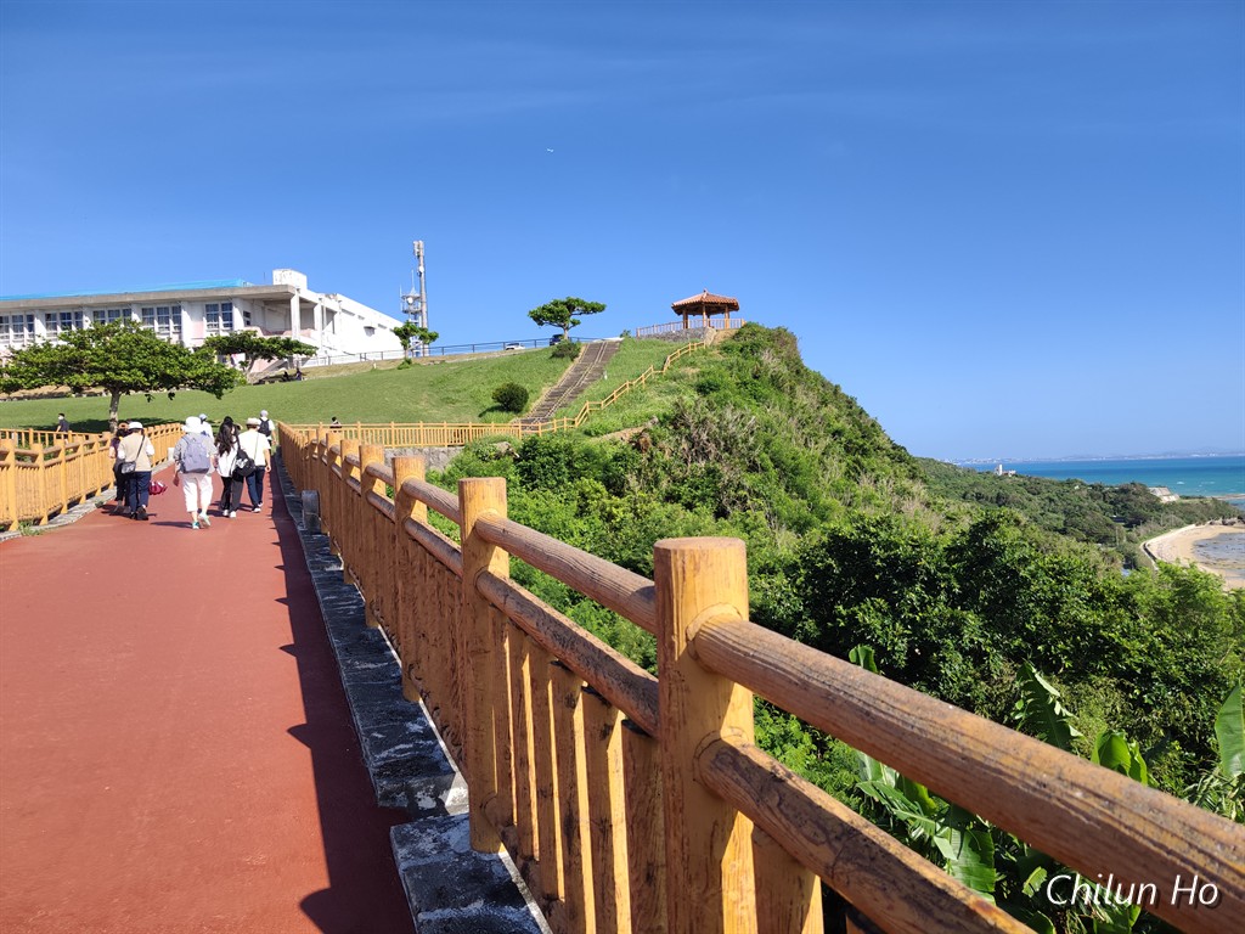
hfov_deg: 73.9
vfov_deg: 58.9
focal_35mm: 23
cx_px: 622
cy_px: 467
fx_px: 827
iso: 200
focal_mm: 6.07
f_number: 1.7
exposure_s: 1/1849
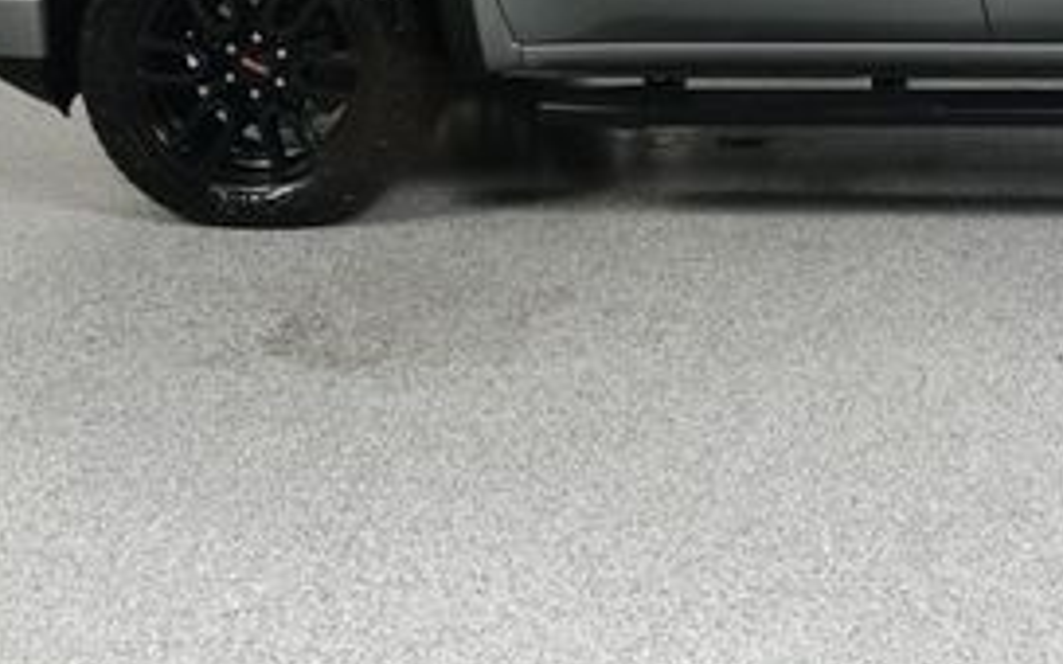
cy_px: -137
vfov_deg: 17.3
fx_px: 2086
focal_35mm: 72
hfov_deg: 26.6
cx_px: 1137
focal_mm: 20
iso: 100
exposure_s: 1/160
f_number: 10
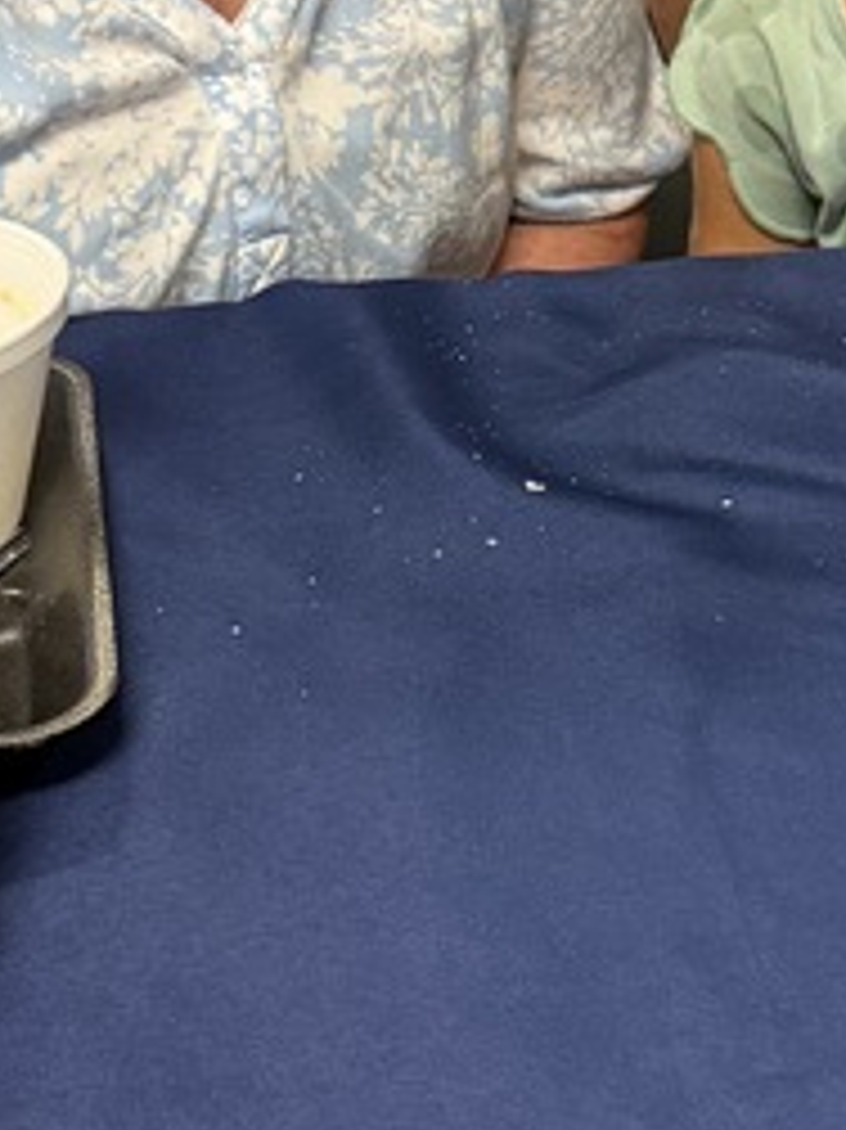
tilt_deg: -22.6
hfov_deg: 14.6
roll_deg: -2.2
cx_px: 1004
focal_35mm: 98
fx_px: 3196
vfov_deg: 19.3
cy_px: -59
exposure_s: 1/60
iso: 400
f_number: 1.78
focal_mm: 6.76
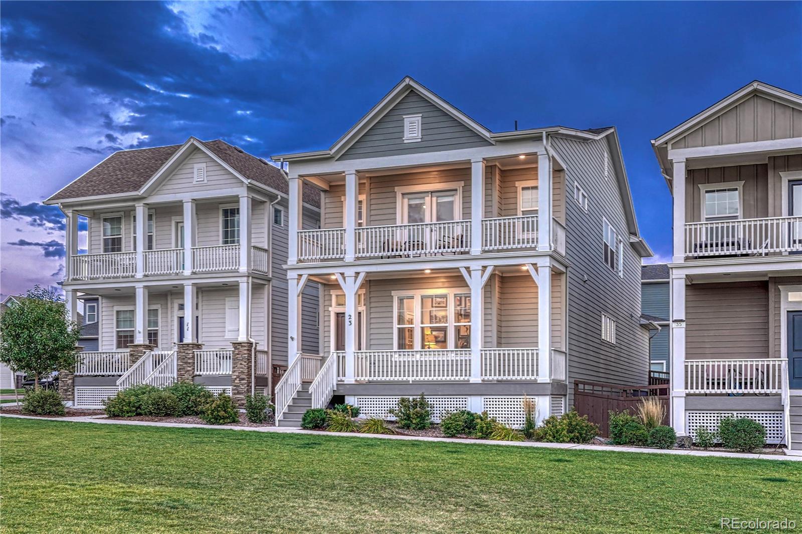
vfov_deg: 64.3
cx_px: 401
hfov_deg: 86.6
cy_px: 267
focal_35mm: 19
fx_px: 425
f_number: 7.1
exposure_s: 1/25
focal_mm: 19.1
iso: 200
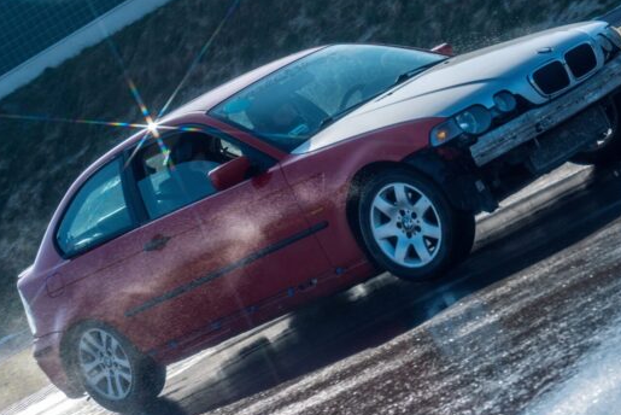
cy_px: 162
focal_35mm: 150
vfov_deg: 9.2
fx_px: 2584
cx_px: 336
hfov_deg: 13.7
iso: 100
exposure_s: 1/1250
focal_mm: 67
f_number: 5
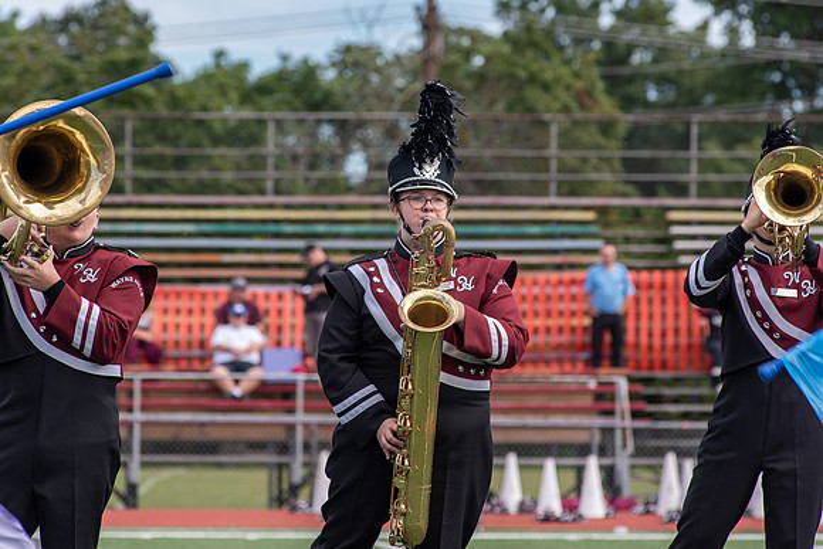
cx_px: 411
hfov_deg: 8.0
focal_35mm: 256
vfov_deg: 5.4
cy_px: 203
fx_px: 5859
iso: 200
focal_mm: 200
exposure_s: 1/640
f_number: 5.6
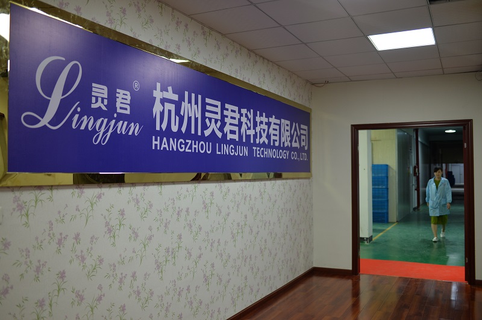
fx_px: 468
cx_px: 241
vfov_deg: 37.8
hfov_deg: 54.5
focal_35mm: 35
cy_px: 160
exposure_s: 1/60
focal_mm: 35
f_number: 2.5
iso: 640
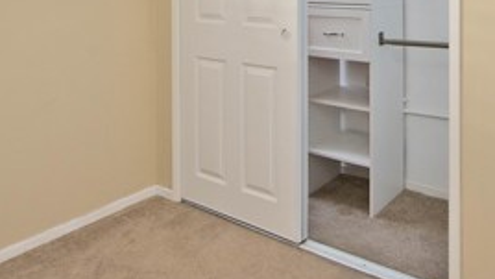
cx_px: 336
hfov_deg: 55.3
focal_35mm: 35
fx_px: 460
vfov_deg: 29.6
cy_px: -43
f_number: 5.6
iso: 400
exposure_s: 1/125
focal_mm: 14
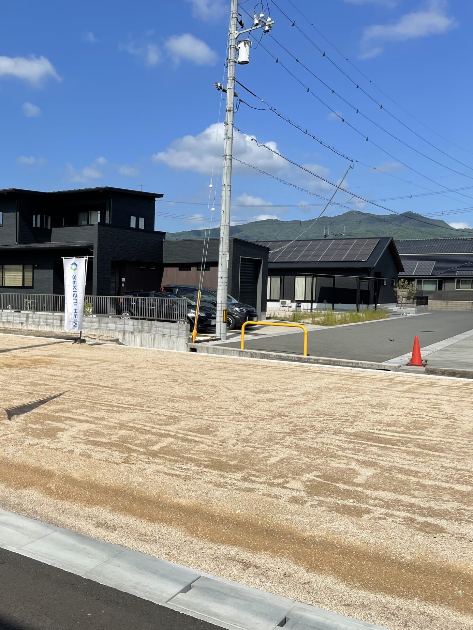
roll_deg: -0.5
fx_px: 656
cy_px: 319
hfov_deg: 36.9
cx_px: 37
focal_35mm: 36
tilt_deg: -1.5
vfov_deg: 51.4
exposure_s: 1/5814
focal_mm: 4.2
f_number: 1.6
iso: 32
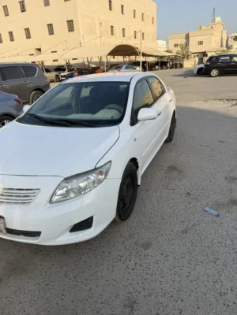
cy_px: 158
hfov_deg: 56.8
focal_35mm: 24
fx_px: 219
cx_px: 118
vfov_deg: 71.6
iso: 80
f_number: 1.78
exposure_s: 1/2703
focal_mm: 6.76
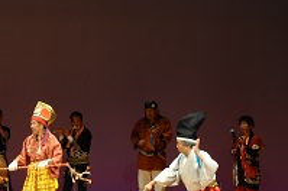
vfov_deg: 6.3
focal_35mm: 217
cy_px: 50
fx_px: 1733
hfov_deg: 9.4
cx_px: -35
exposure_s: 1/90
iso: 2200
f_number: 8
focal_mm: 90
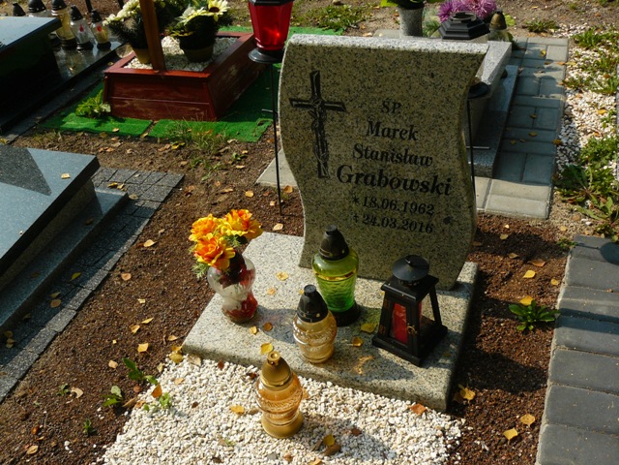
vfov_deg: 39.7
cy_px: 232
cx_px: 310
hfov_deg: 51.4
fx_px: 644
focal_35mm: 36
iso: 100
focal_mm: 6
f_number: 5.6
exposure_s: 1/400
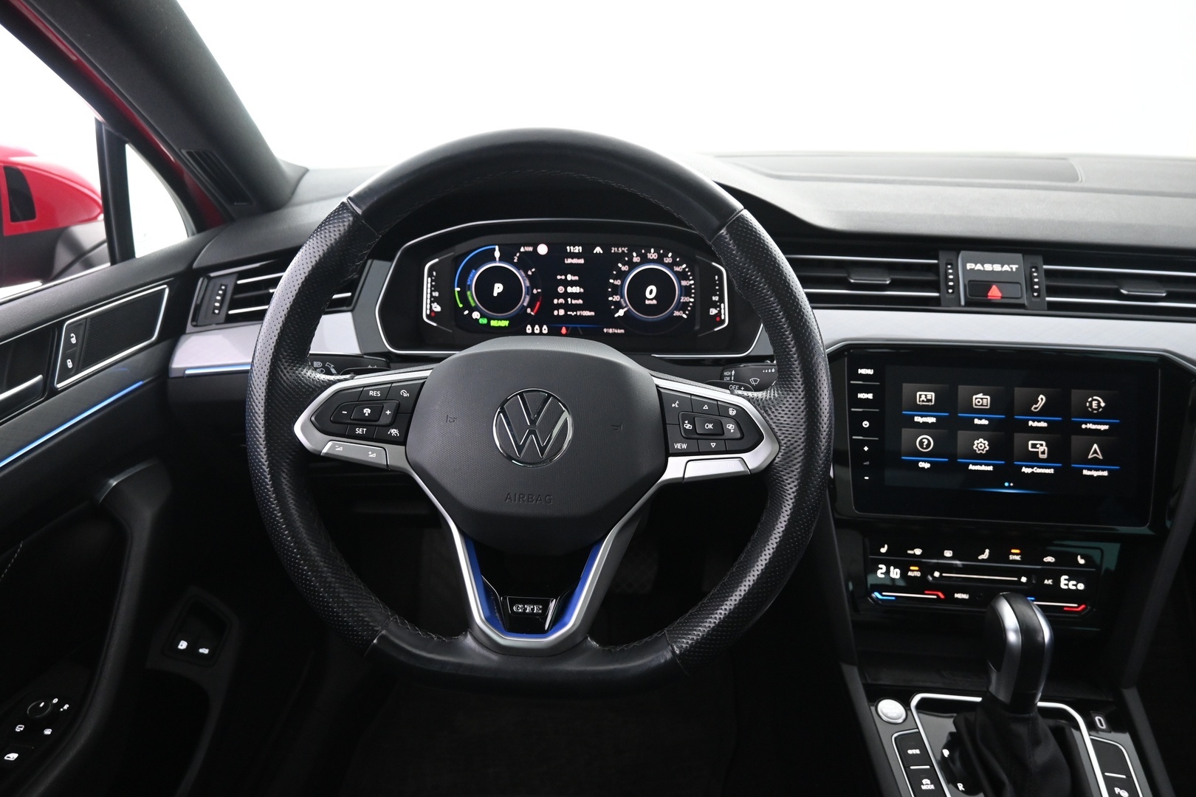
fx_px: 797
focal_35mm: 24
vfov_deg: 53.1
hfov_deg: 73.7
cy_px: 398
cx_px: 598
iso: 2000
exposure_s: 1/25
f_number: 3.5
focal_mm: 16
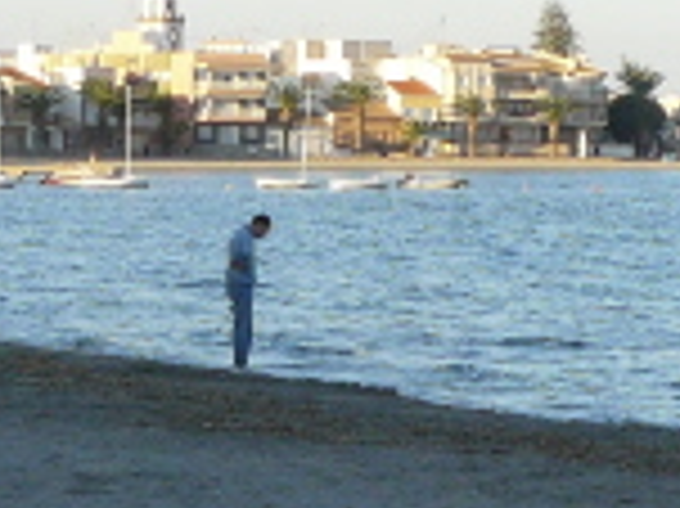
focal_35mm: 191
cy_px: 427
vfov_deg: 7.7
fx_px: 3749
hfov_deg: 10.3
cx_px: 513
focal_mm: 6
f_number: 4.5
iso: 100
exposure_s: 1/250
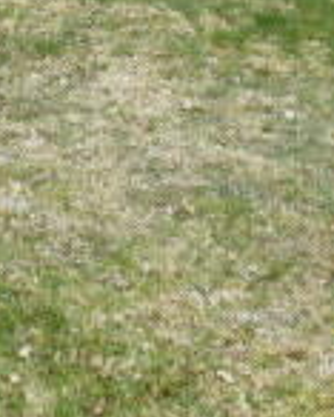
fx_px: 1321
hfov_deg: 13.5
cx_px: -171
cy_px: -243
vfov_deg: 16.1
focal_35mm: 107
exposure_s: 1/200
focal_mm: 4.5
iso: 80
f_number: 3.2
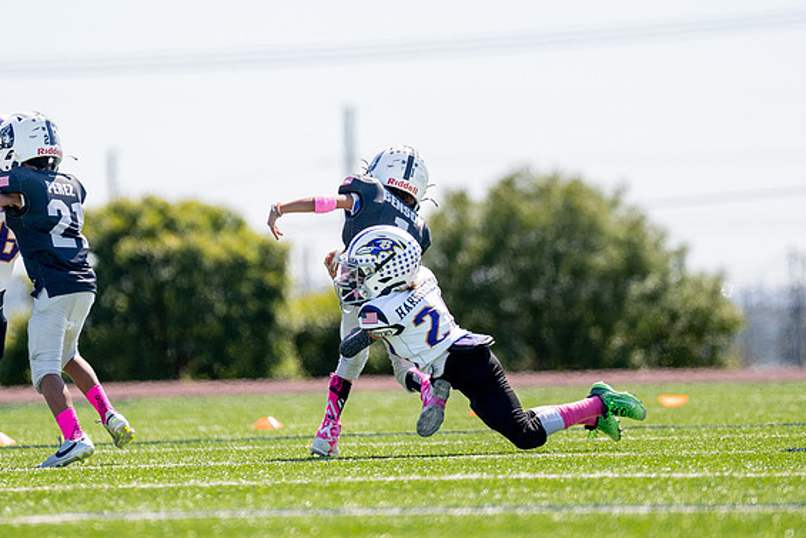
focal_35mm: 364
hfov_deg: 5.7
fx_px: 8151
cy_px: 198
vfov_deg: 3.8
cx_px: 409
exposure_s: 1/3200
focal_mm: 200
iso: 250
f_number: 2.8
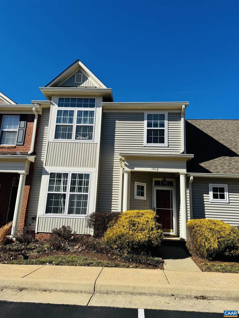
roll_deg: -3.6
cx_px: 120
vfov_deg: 71.6
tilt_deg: +12.0
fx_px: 221
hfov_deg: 56.8
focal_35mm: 24
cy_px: 159
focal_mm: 6.76
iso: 80
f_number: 1.78
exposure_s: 1/5814
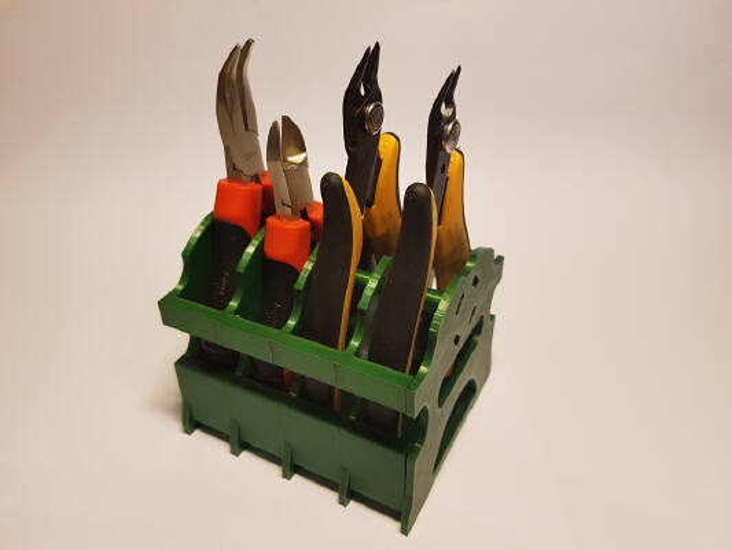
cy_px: 275
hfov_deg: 67.3
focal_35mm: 26
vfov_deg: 53.1
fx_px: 550
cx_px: 366
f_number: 1.7
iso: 100
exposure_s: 1/100
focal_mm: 4.2
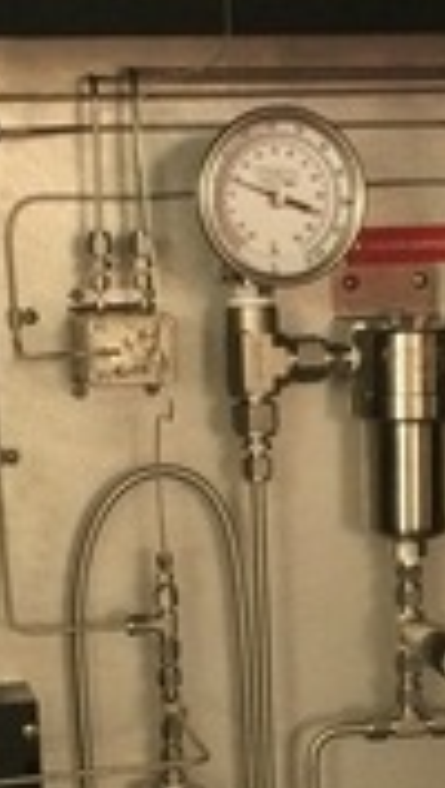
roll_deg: +2.5
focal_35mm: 95
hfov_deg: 12.8
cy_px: 683
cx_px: 289
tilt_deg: -13.9
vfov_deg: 22.0
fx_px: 1986
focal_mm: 4.15
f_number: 2.2
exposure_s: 1/20
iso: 320
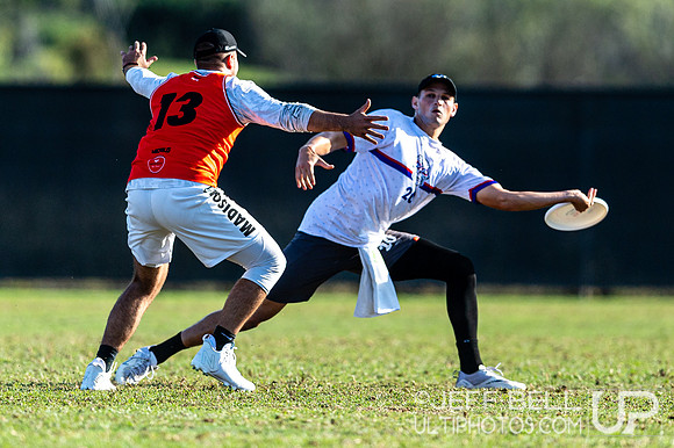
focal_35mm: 860
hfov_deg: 2.4
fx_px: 16087
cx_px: 388
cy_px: 114
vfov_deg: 1.6
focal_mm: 400
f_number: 3.2
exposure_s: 1/2000
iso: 100
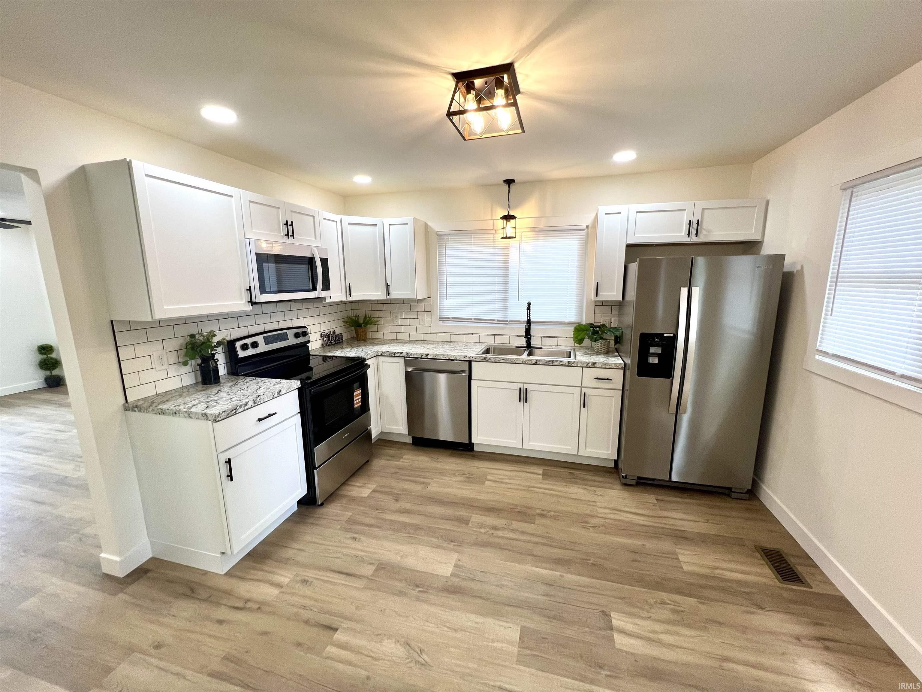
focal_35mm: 13
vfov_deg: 89.9
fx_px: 346
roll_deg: +0.6
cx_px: 461
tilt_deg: -11.1
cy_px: 346
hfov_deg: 106.2
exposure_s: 1/120
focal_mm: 1.57
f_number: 1.8
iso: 100
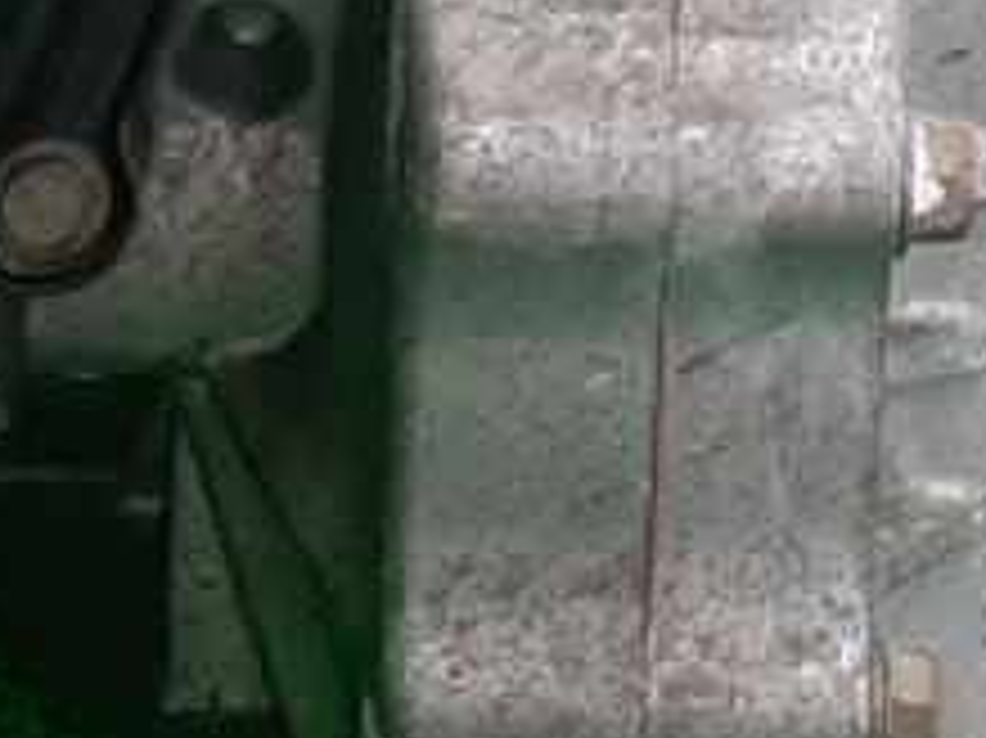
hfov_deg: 11.5
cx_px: 837
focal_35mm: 171
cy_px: -472
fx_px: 4868
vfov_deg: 8.4
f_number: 1.7
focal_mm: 3.93
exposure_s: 1/50
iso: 118
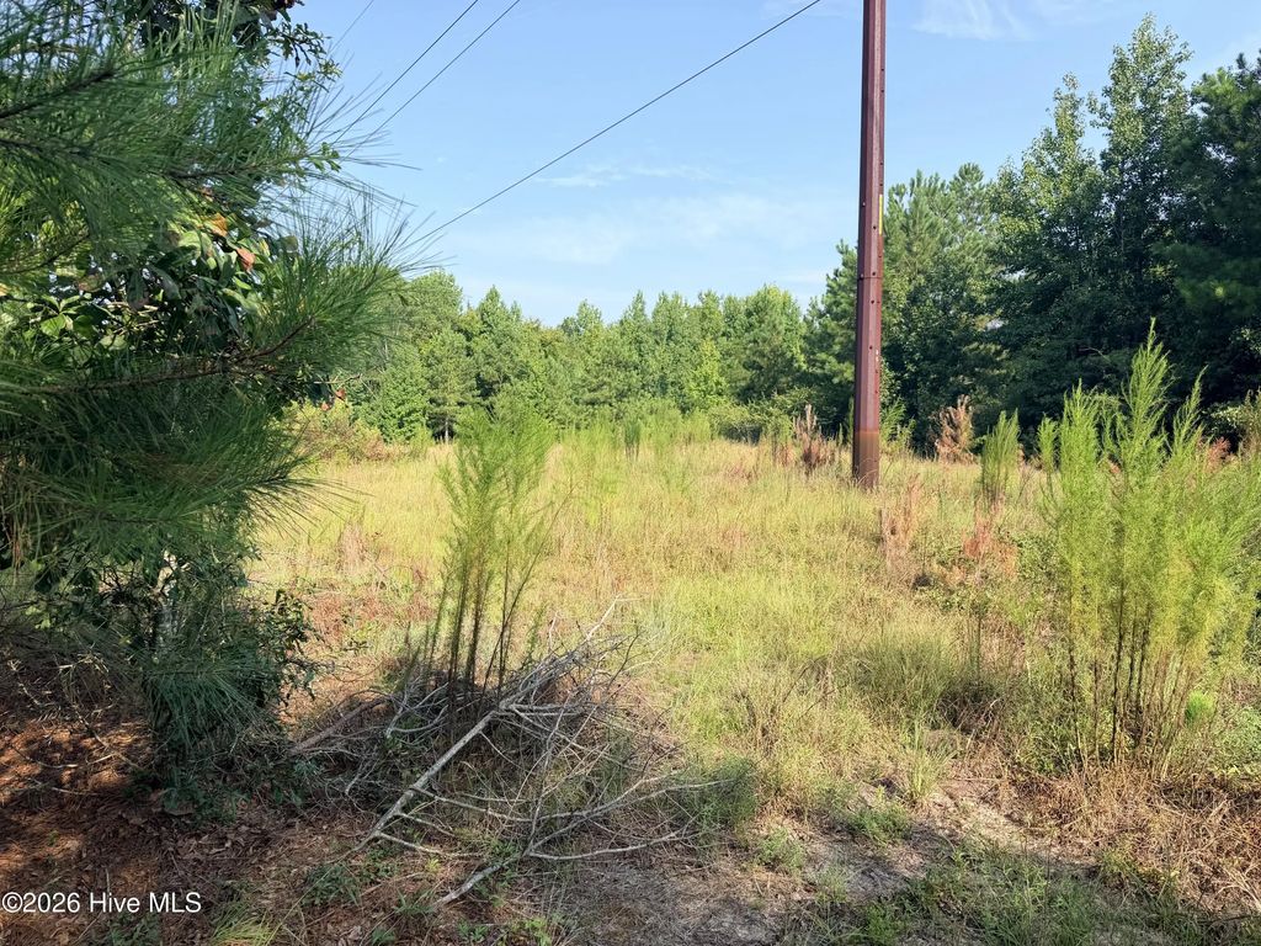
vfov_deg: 56.8
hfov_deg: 71.6
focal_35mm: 24
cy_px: 473
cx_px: 630
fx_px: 874
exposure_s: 1/2525
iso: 80
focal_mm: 6.76
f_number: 1.78
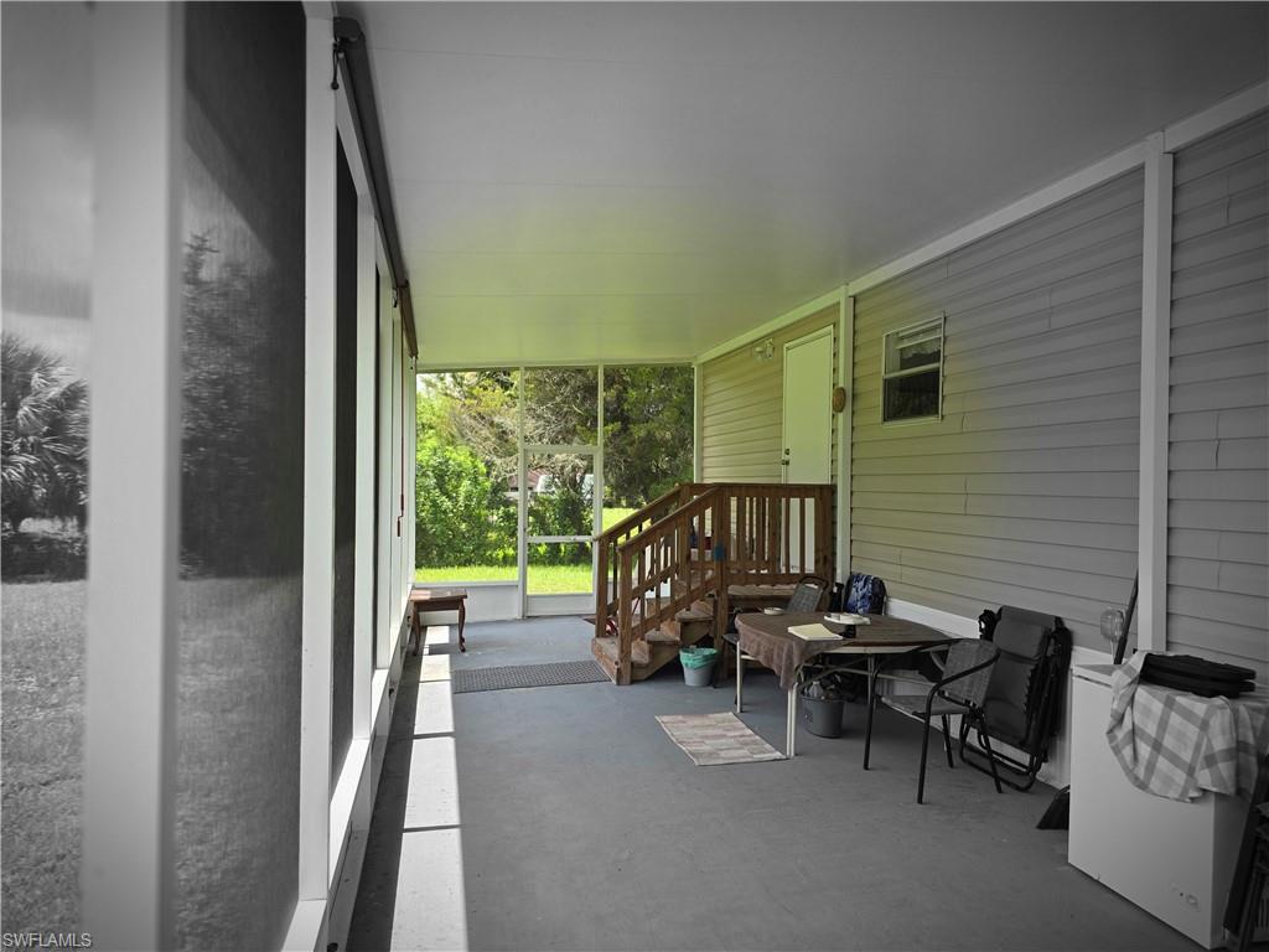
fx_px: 843
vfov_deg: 58.9
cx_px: 634
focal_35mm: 23
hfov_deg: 73.9
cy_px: 476
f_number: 1.7
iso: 32
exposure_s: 1/359
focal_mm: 6.3
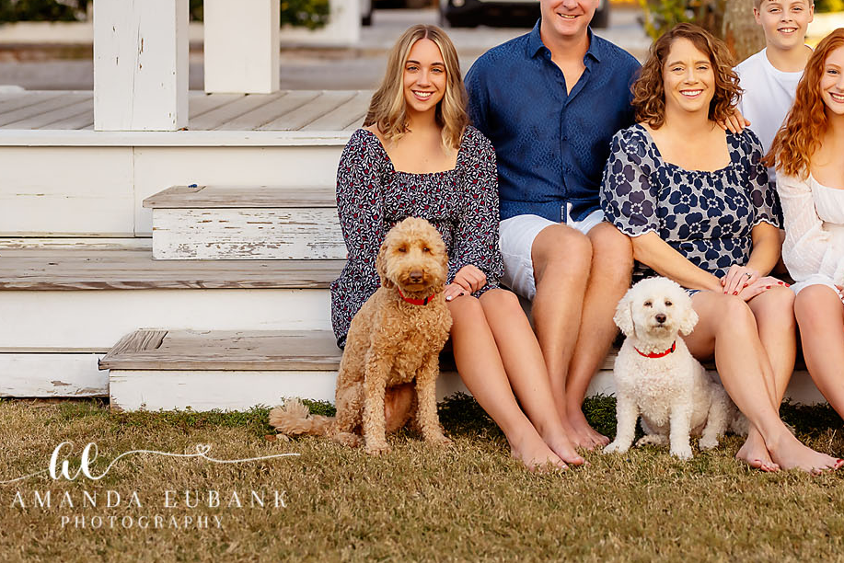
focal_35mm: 139
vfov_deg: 9.9
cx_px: 611
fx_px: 3260
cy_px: 137
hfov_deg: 14.7
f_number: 2.5
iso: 320
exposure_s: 1/2500
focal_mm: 85
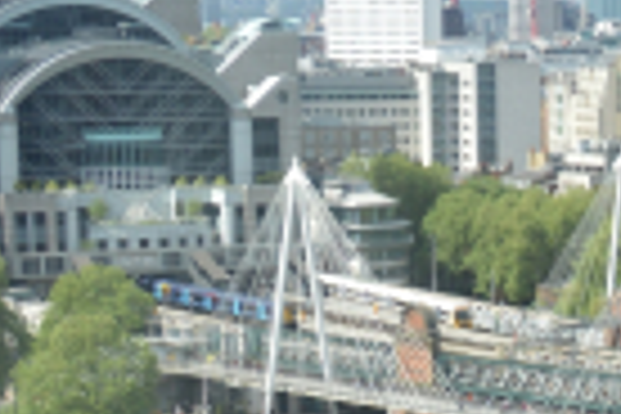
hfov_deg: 11.4
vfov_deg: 8.7
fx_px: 2691
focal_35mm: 156
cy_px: 441
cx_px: 1382
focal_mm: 18
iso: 100
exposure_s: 1/200
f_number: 7.1
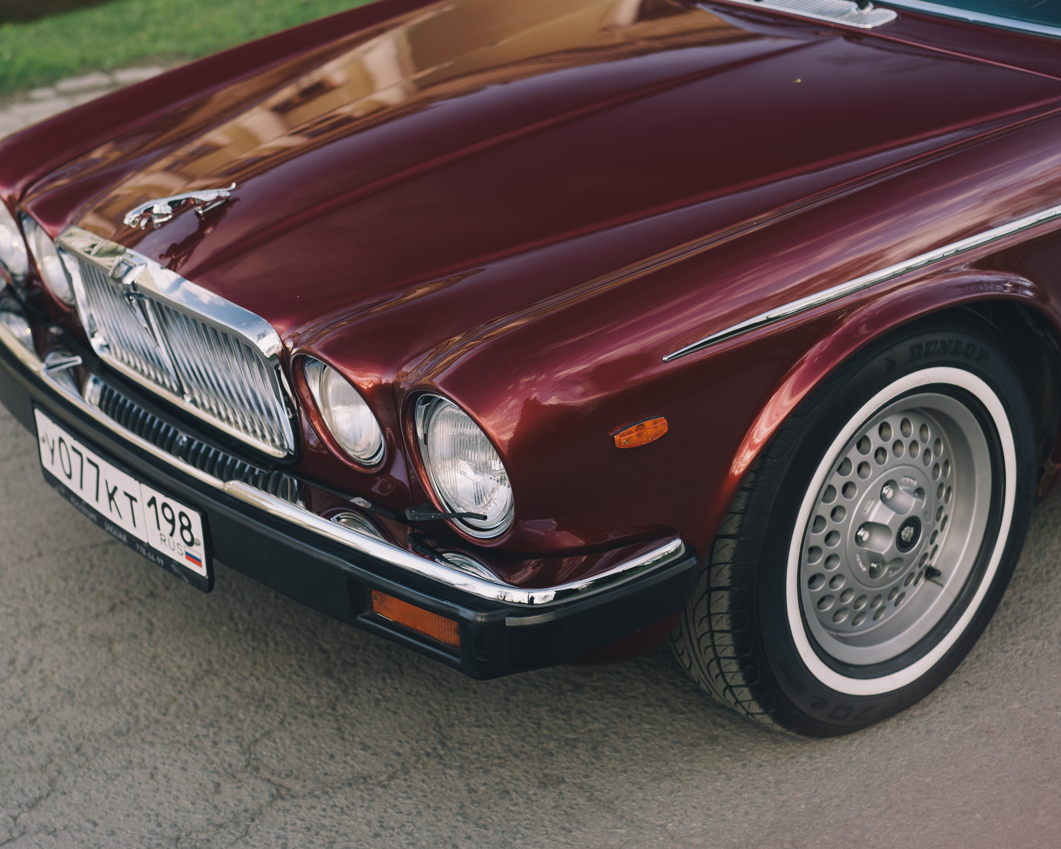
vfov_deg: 24.2
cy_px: 421
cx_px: 421
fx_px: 1978
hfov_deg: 29.9
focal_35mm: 63
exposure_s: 1/640
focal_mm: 55
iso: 800
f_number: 2.8
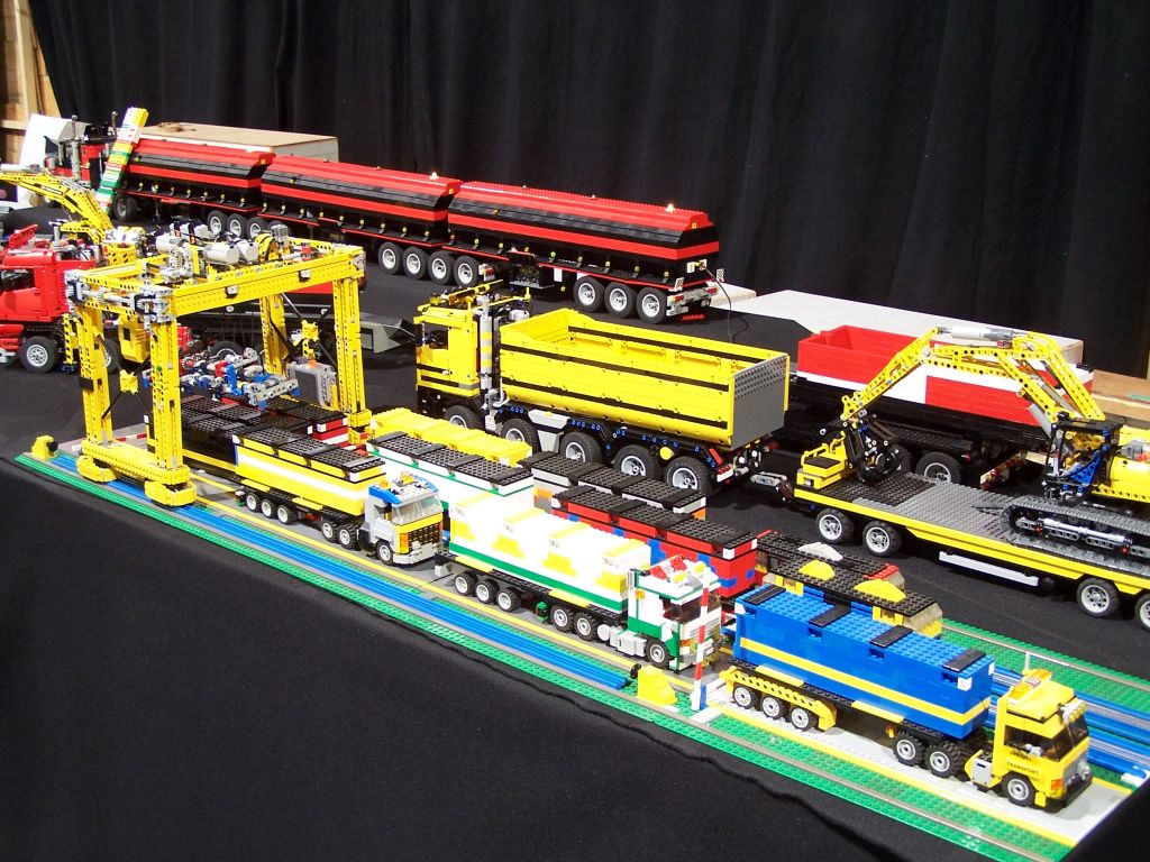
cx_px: 575
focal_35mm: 48
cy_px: 431
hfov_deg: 39.7
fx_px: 1595
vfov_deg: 30.3
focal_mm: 8
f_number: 3
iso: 80
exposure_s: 1/3
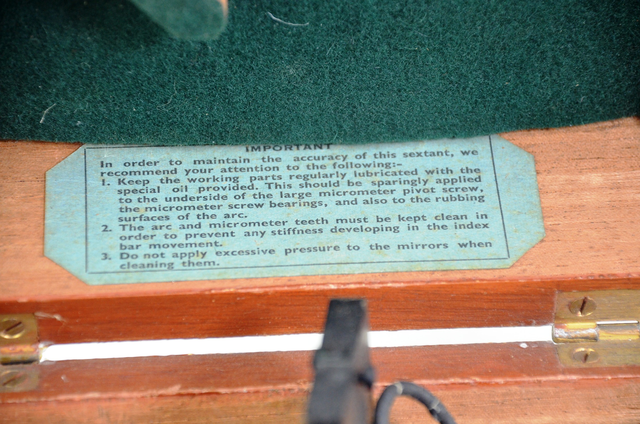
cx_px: 320
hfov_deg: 10.2
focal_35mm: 202
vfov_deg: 6.8
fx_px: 3593
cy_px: 212
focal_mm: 135
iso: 1600
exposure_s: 1/100
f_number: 5.6
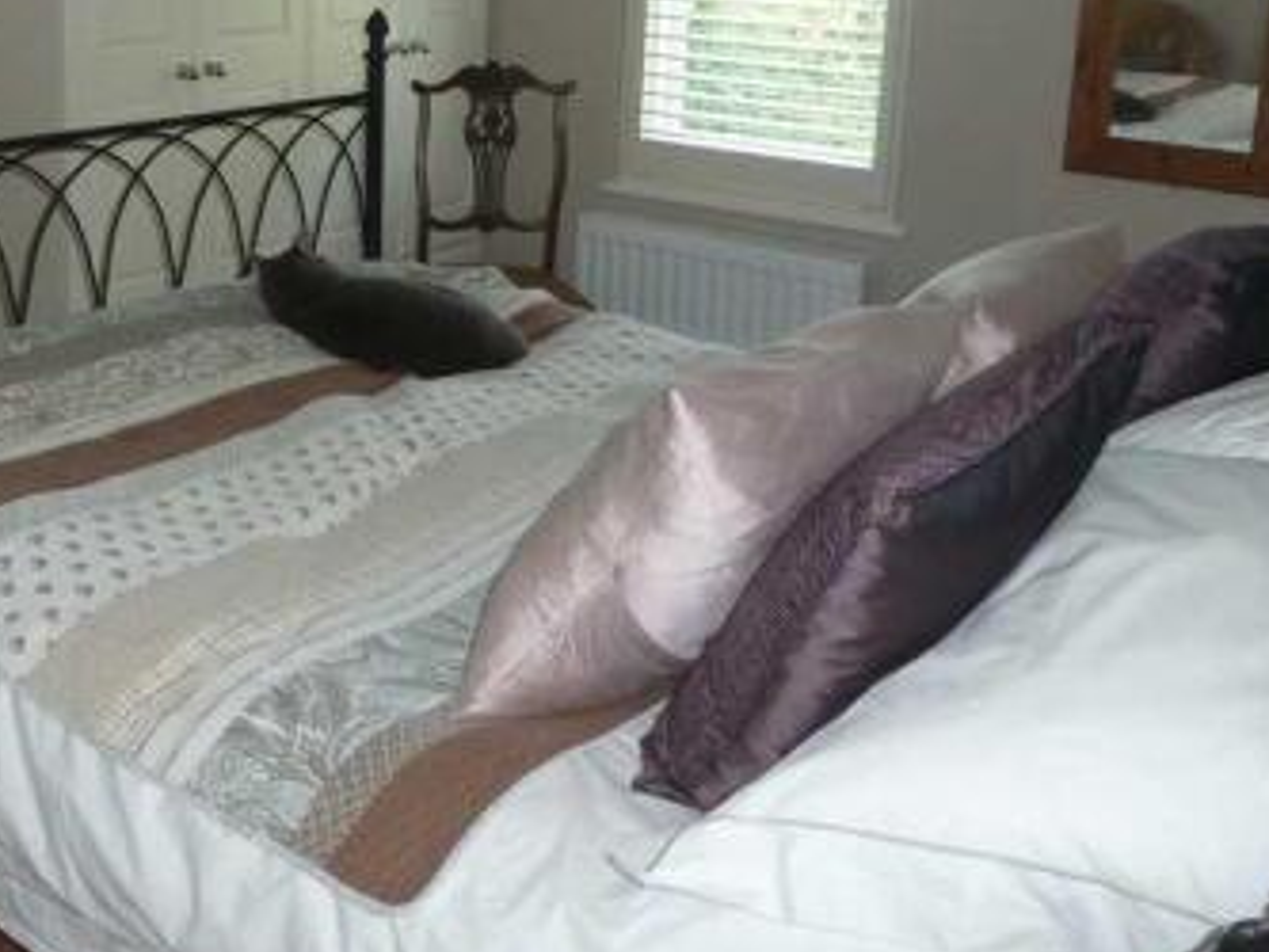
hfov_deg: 43.6
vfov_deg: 33.7
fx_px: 1540
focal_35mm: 42
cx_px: 352
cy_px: 242
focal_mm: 4.3
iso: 250
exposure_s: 1/60
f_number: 3.3
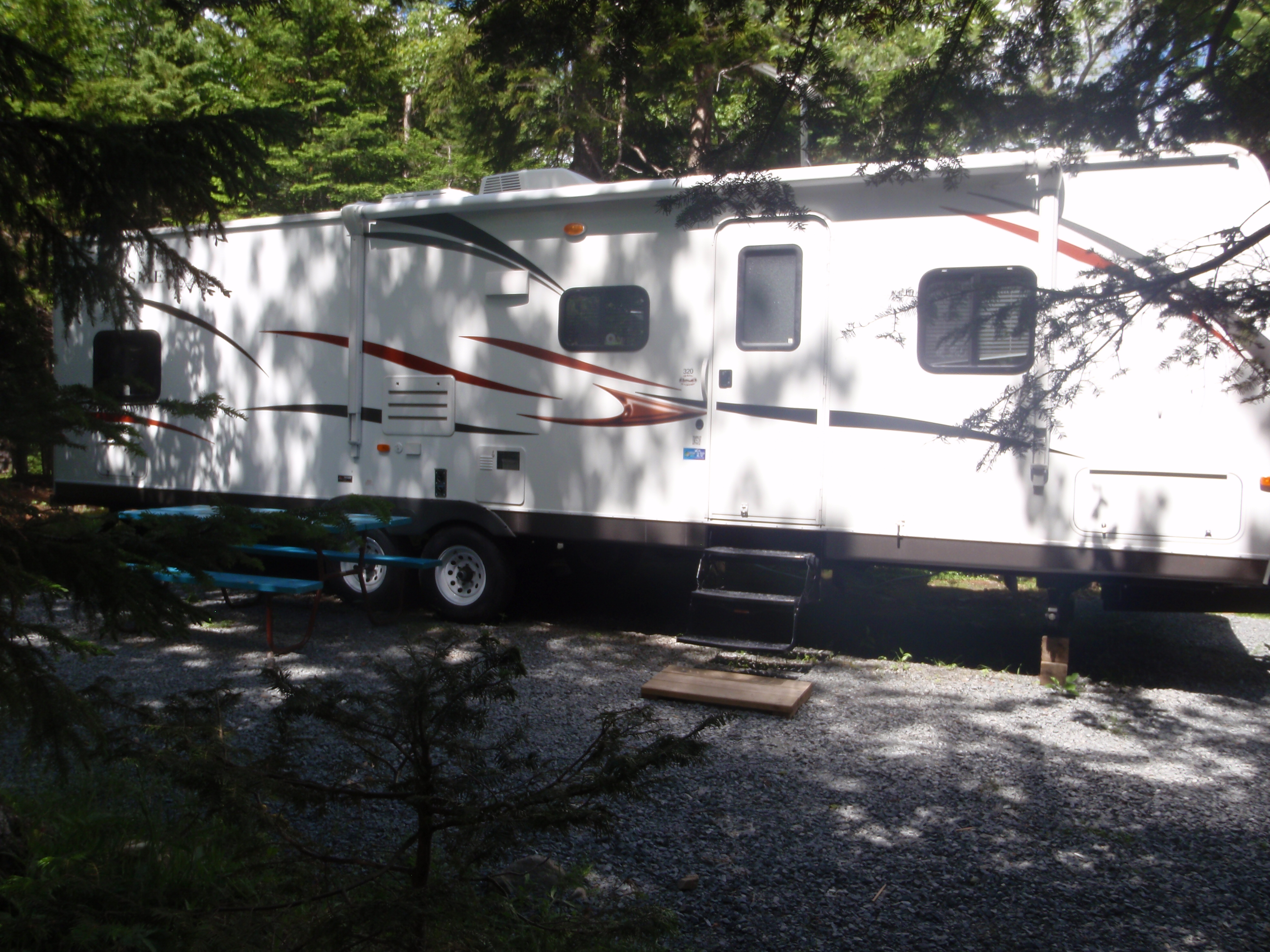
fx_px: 1027
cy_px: 476
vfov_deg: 49.7
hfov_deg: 63.4
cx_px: 635
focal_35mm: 28
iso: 64
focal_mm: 5
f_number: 5
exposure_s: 1/160
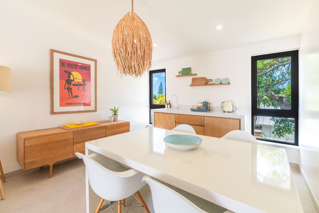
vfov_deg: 73.8
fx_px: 142
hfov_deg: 96.7
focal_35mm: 16
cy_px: 106
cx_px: 160
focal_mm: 16
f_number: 13
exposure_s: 1/40
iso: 50
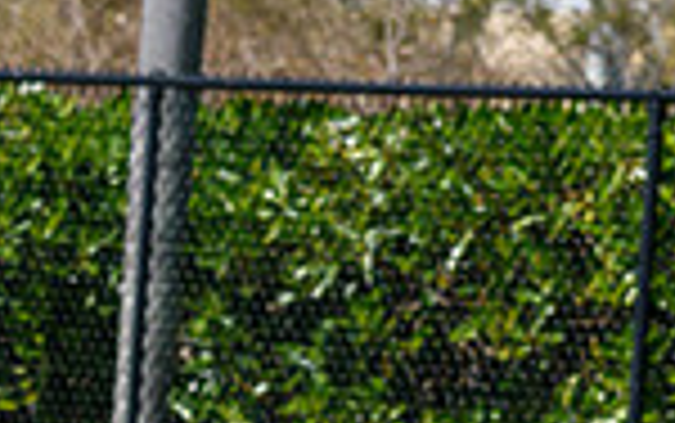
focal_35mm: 532
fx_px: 9794
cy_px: 493
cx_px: -274
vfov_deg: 2.5
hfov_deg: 3.9
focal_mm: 90
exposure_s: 1/1000
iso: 200
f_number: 8
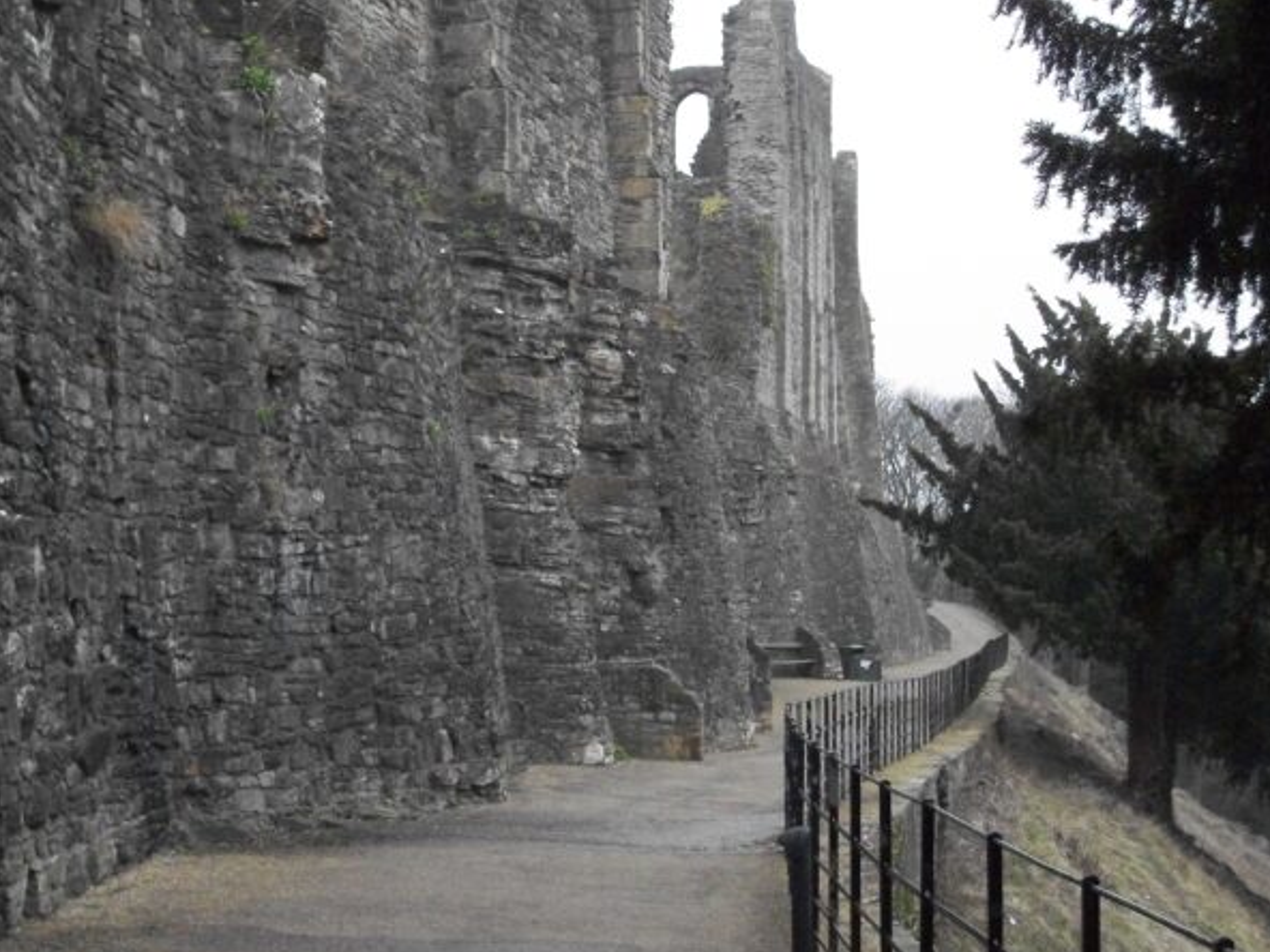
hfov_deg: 29.8
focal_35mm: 65
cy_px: 433
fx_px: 2385
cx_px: 644
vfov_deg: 22.6
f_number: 4
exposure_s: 1/500
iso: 626
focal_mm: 9.7
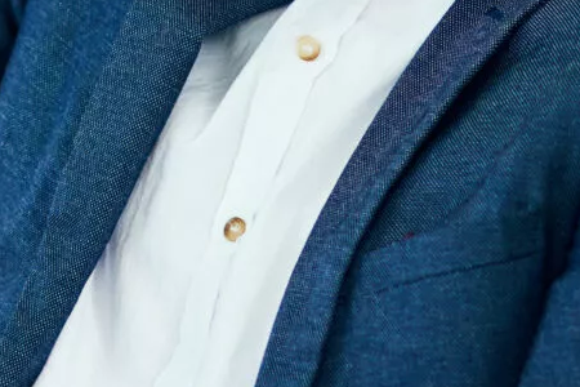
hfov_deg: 5.7
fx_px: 5848
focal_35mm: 363
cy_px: -296
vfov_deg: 3.8
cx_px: 61
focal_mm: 85
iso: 400
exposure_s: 1/250
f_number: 2.8
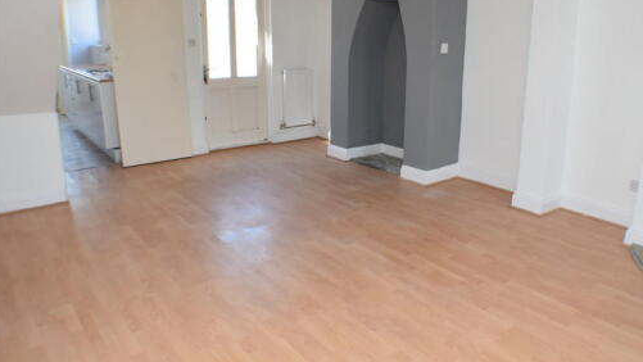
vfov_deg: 32.0
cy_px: 161
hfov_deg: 53.8
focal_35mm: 37
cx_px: 365
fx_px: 631
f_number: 5
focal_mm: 18
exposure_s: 1/100
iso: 400
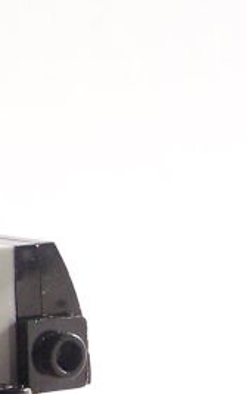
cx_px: -169
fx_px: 3002
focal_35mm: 280
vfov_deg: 7.5
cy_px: 260
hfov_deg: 4.6
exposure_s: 1/30
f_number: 3.2
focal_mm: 11.5
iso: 200
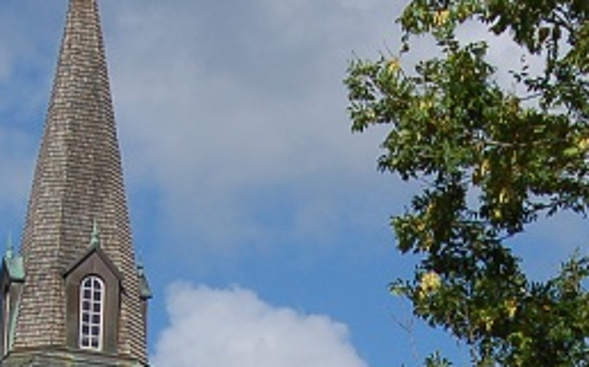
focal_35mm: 185
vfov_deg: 6.9
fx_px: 2968
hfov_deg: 11.3
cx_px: 431
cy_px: 717
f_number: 10
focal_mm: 26
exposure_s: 1/400
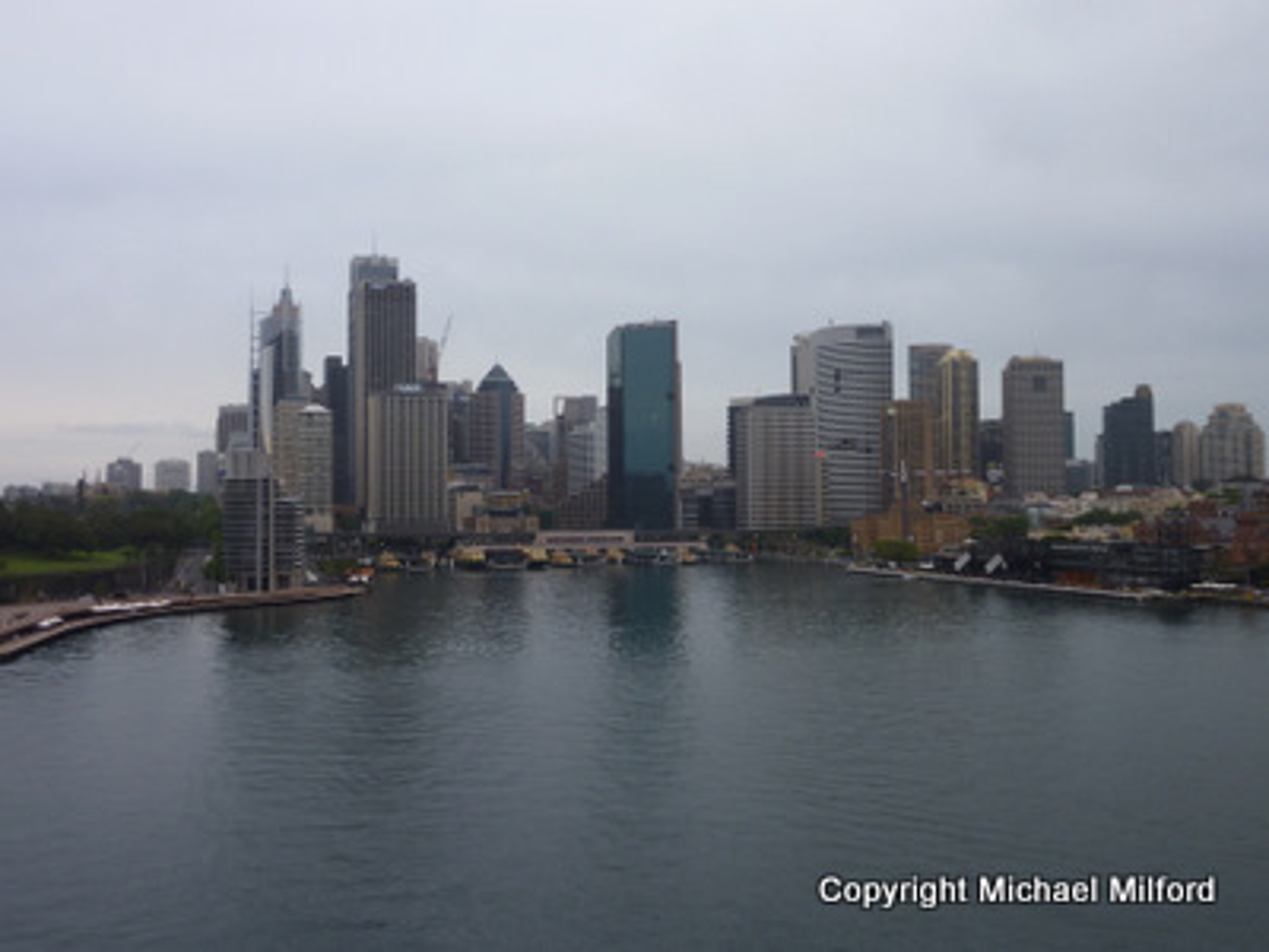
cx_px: 634
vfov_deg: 44.2
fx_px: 1173
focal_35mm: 32
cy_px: 476
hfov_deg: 56.8
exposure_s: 1/50
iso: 80
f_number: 3.5
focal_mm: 5.3
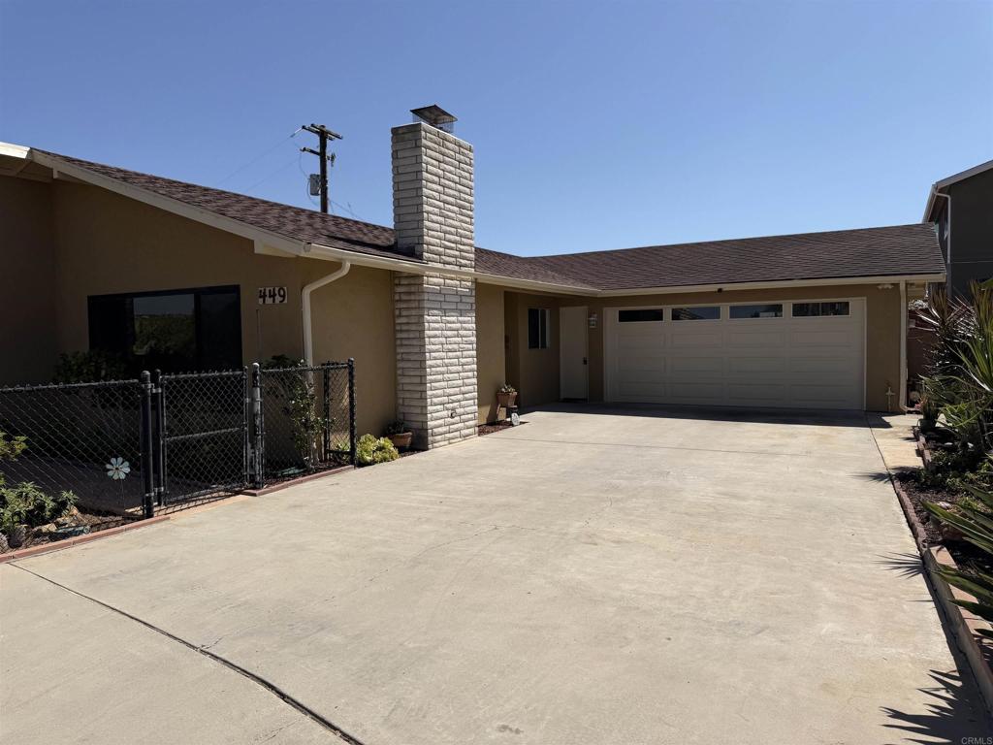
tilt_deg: -2.0
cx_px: 496
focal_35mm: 24
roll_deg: +1.2
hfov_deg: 71.6
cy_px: 372
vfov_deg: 56.8
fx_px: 688
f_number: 1.78
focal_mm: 6.76
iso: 80
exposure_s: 1/7353
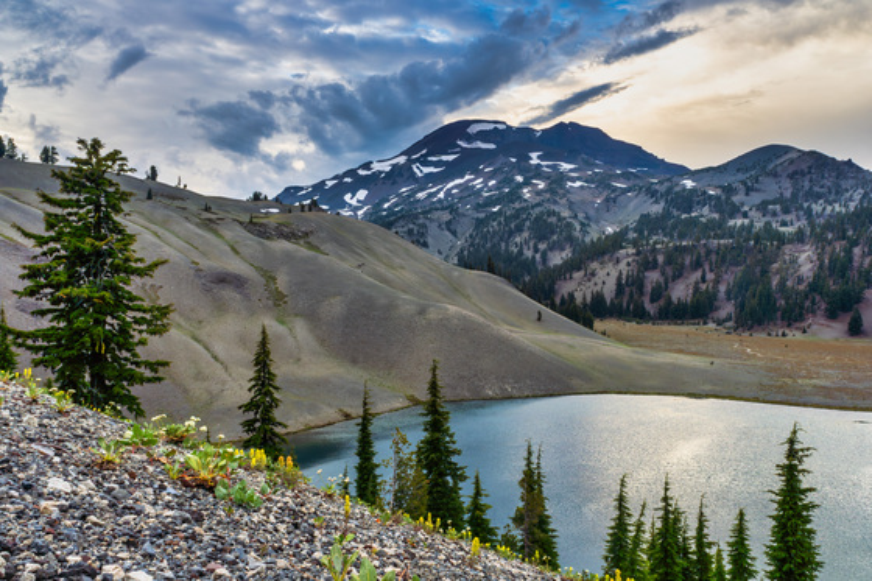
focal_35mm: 27
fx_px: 654
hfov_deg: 67.4
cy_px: 290
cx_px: 436
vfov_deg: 47.9
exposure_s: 1/13
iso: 160
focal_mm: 18
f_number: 18
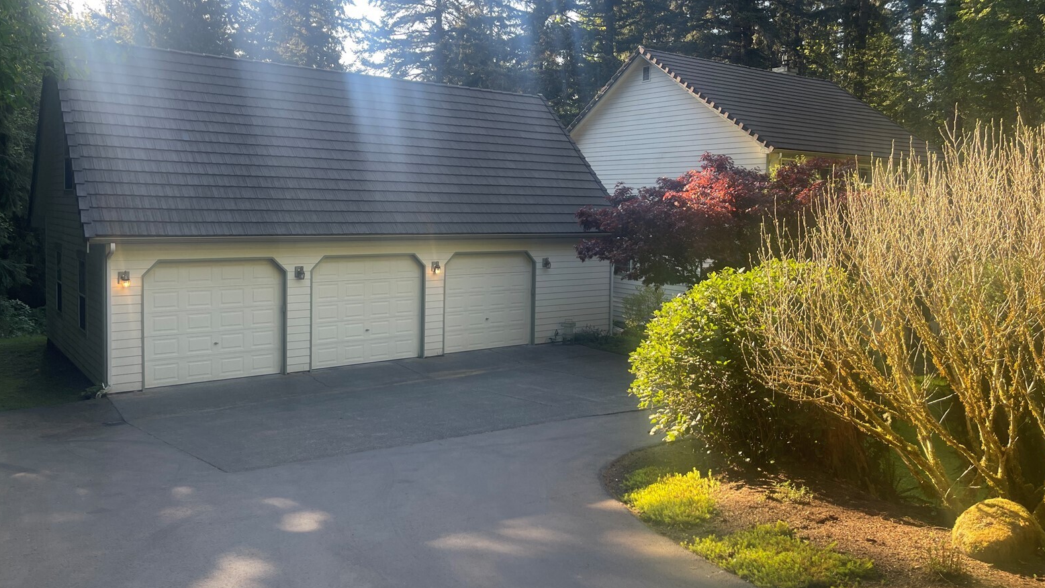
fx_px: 776
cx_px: 524
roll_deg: -1.5
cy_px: 242
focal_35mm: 28
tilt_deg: -3.2
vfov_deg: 41.3
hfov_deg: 67.9
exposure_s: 1/237
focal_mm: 5.1
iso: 32
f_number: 1.6
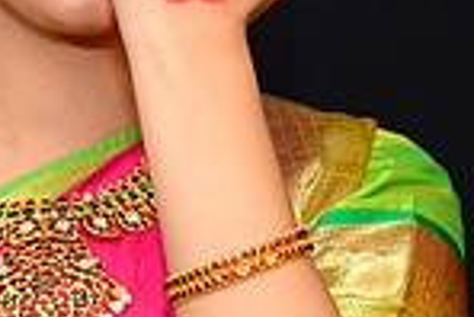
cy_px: -8
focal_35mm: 275
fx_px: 3624
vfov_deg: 5.0
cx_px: 96
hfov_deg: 7.5
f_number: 5
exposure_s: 1/125
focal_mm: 70
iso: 1000
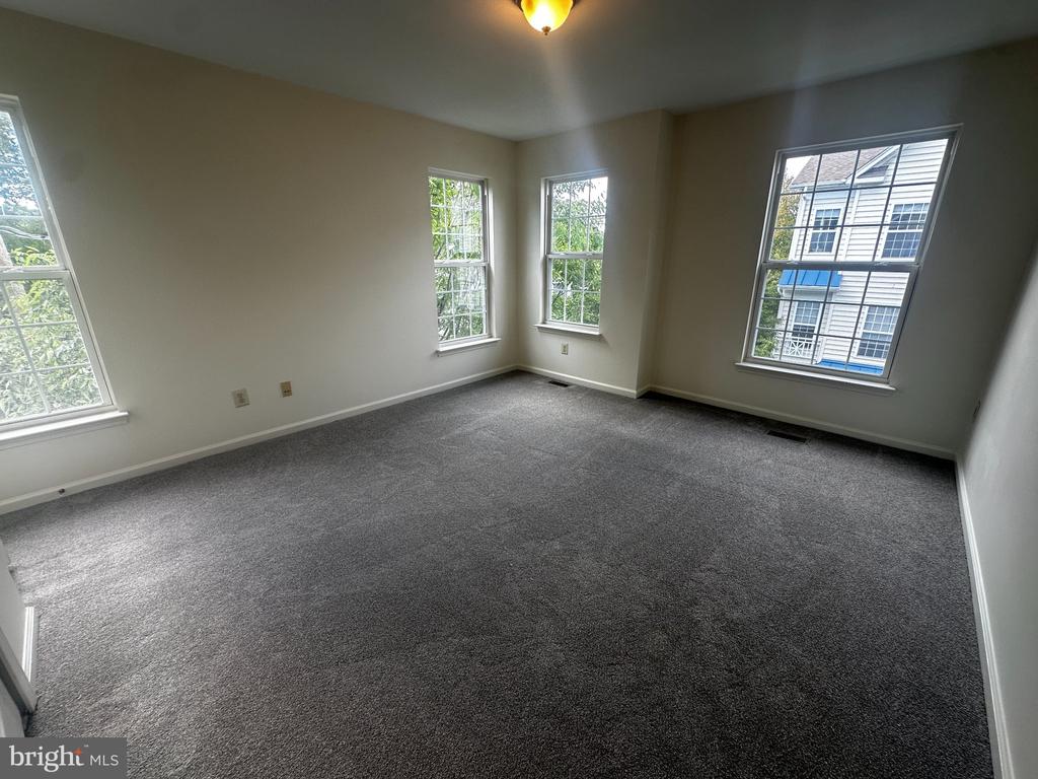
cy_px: 390
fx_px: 420
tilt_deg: -17.3
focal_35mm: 14
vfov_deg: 85.7
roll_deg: -0.1
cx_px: 519
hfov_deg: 102.1
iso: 64
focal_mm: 2.22
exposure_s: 1/120
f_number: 2.2
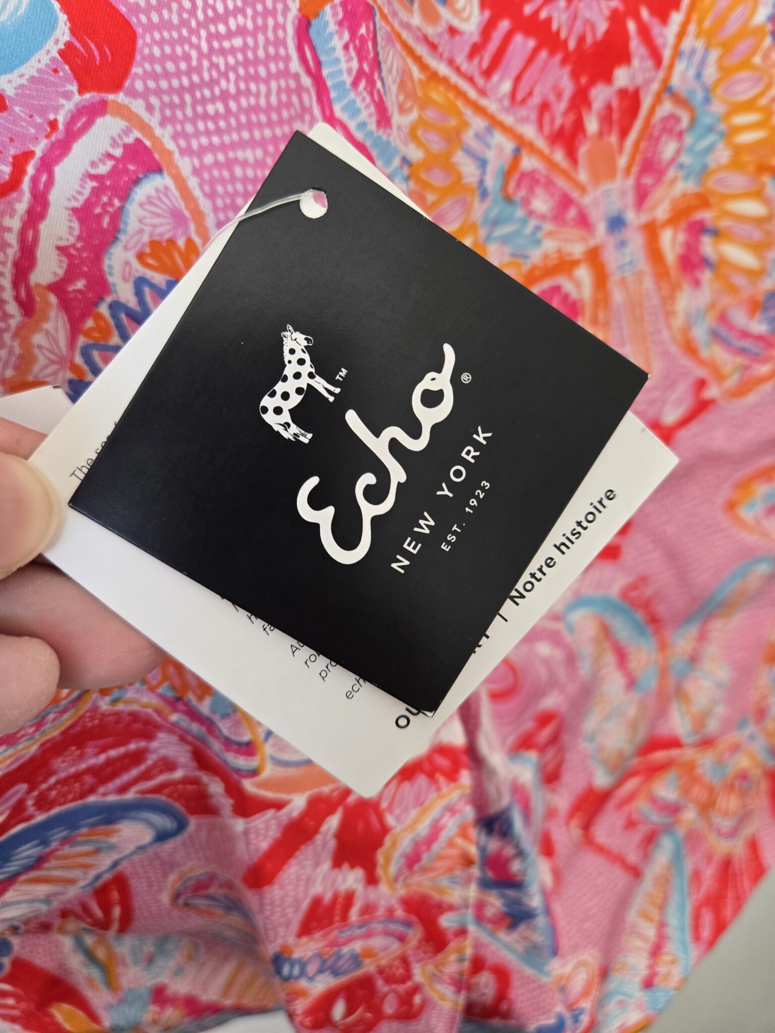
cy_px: 516
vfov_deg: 73.9
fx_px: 687
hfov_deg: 58.9
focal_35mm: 23
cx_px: 388
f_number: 1.8
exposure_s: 1/120
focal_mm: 5.4
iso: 160
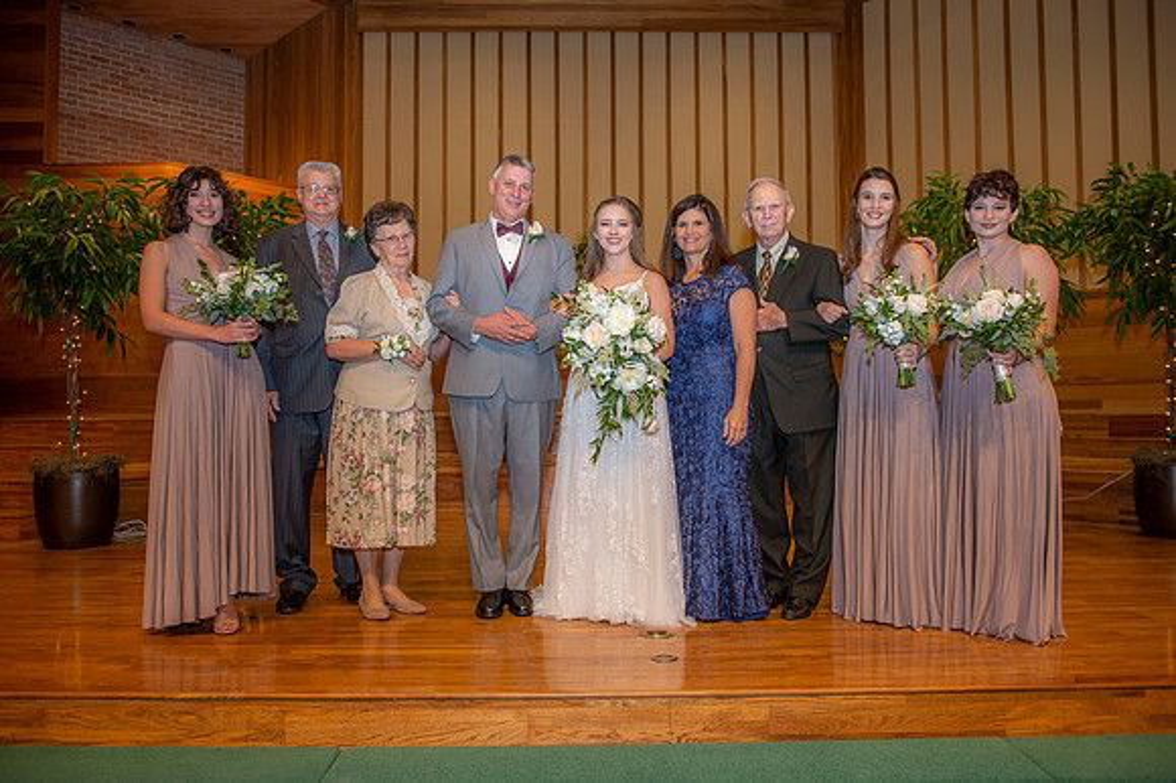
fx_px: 881
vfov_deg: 47.9
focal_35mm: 27
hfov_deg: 67.4
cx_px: 588
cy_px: 392
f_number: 4
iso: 640
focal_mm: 27
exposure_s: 1/125
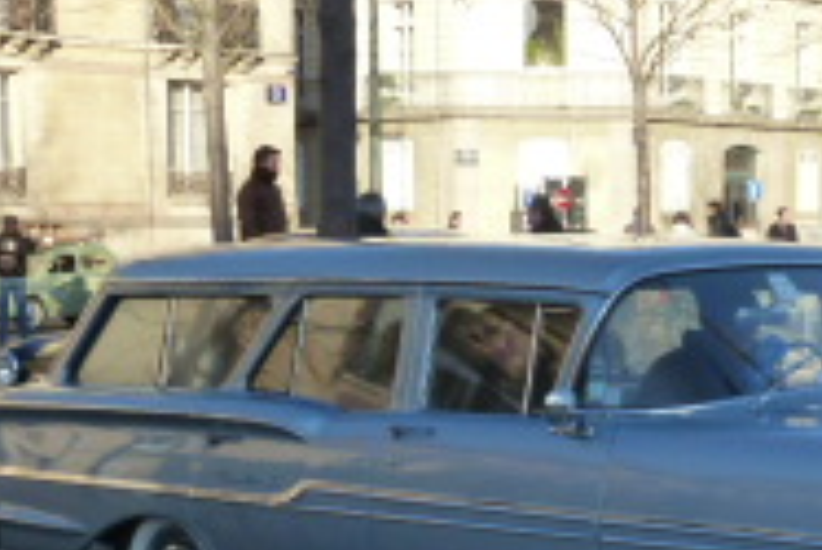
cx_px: 695
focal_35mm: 89
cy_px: 453
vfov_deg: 15.3
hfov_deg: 22.4
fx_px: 2034
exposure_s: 1/200
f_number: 4
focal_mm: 4.1
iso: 125
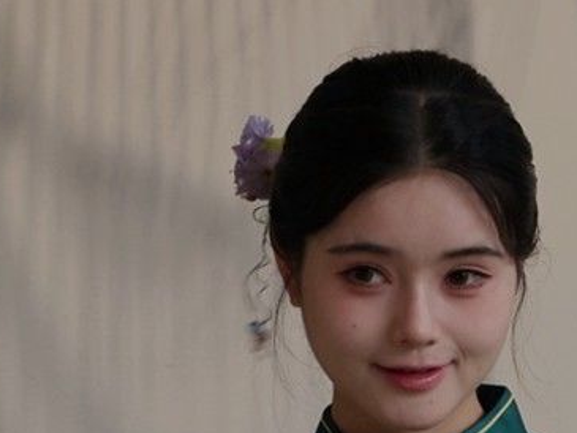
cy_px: 568
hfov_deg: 6.0
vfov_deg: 4.5
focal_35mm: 332
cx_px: 495
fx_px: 5536
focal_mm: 105
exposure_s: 1/15
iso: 160
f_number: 13
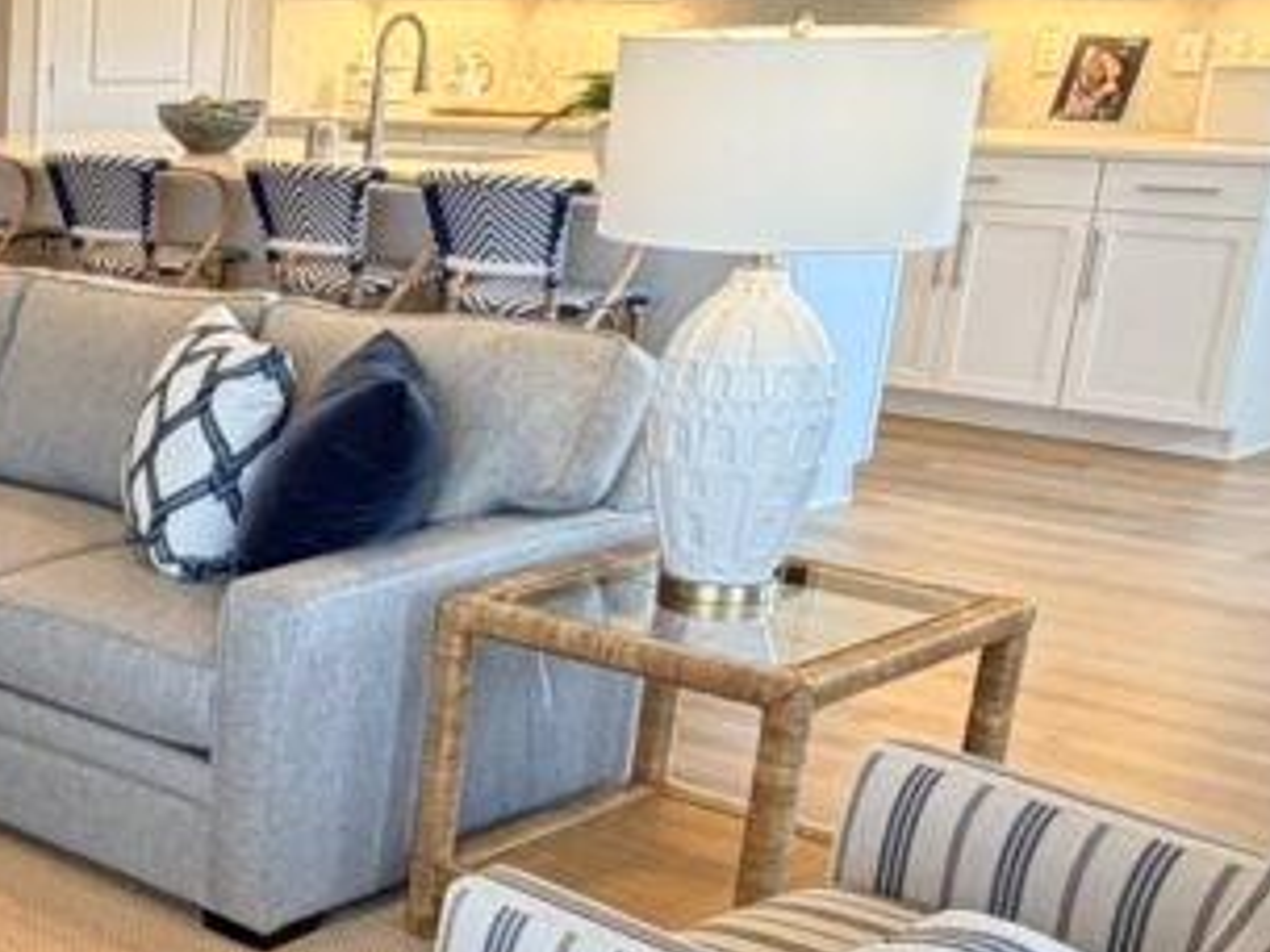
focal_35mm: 59
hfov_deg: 27.4
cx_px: -380
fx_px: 2165
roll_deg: +1.3
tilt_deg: -18.5
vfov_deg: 24.6
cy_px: 697
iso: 200
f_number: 2.2
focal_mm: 2.22
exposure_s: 1/60
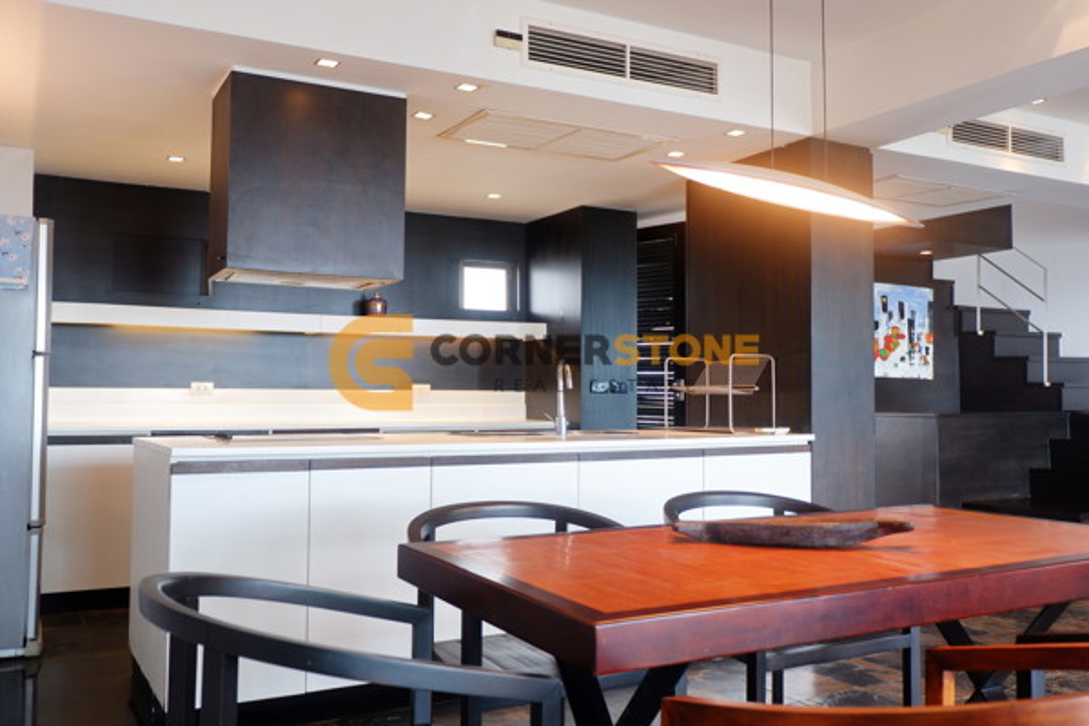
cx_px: 544
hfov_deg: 58.7
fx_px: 968
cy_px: 363
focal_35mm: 32
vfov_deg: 41.1
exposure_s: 1/50
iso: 200
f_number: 4
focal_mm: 21.1
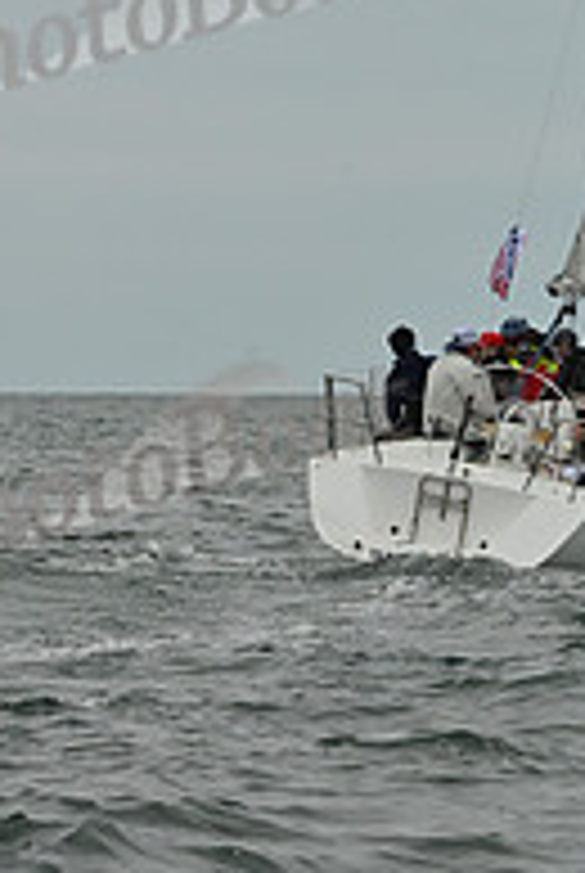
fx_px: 9788
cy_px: -297
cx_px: 763
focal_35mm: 403
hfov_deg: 3.4
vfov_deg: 5.1
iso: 320
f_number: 16
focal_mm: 135
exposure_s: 1/1000
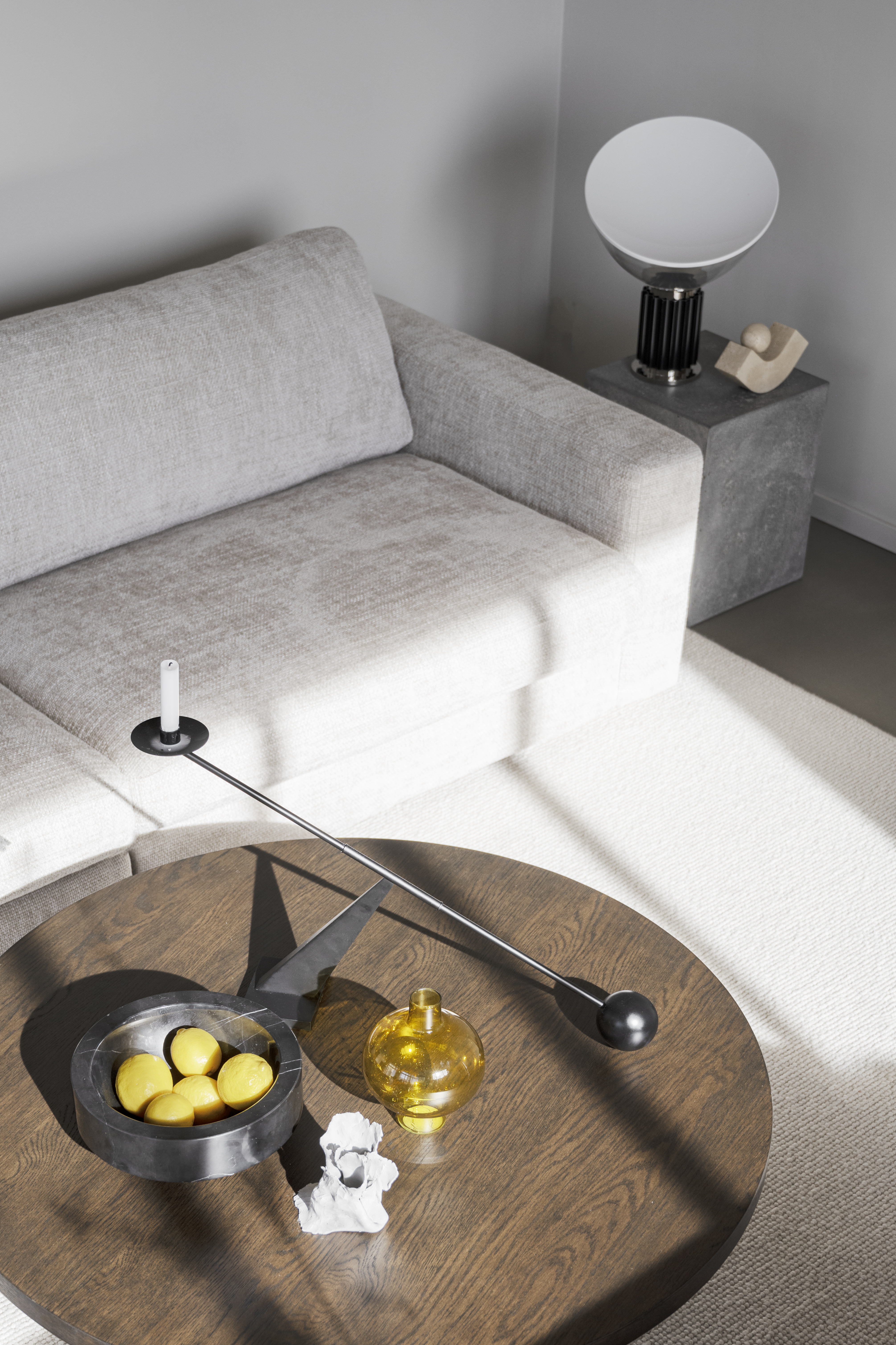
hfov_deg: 22.9
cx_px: 310
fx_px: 2203
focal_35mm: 59
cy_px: 888
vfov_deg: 33.7
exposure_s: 1/250
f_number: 4
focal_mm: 43
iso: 100
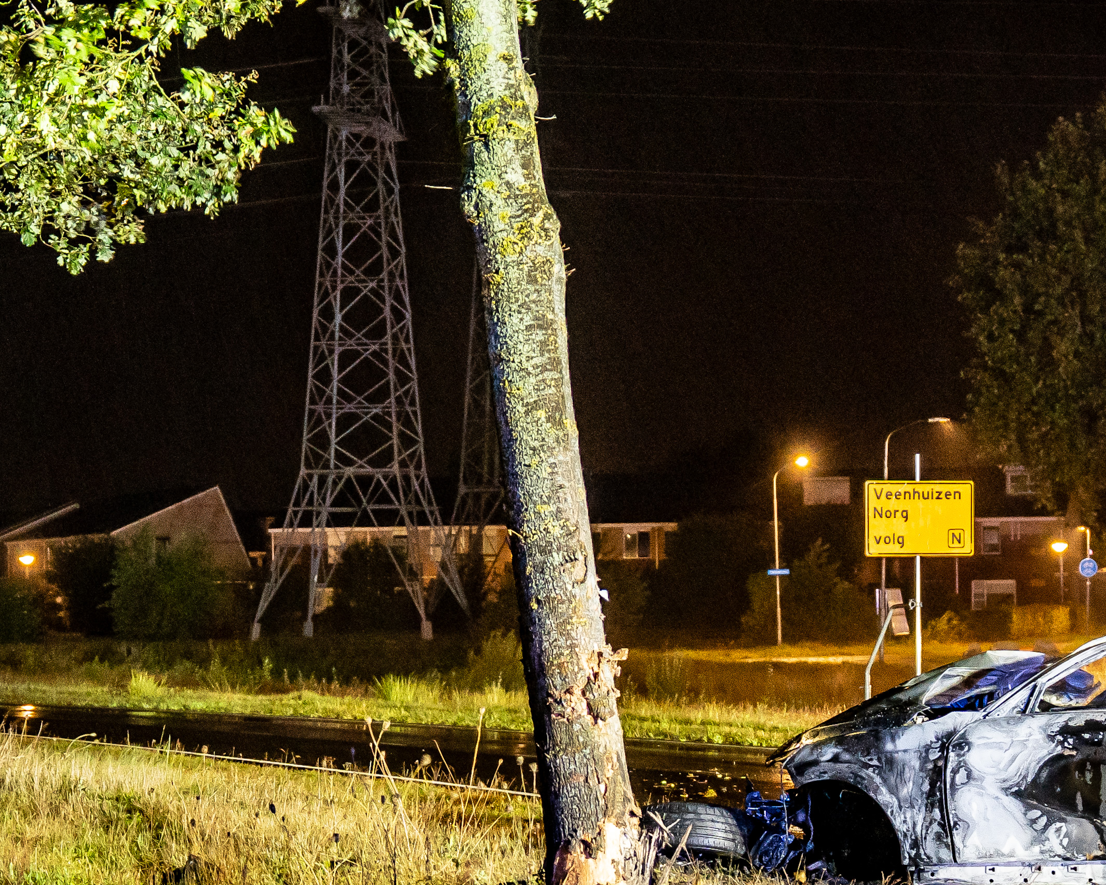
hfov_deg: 17.5
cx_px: 589
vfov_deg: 14.0
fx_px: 3601
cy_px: 590
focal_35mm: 110
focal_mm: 37
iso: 2000
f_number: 2.8
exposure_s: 1/10
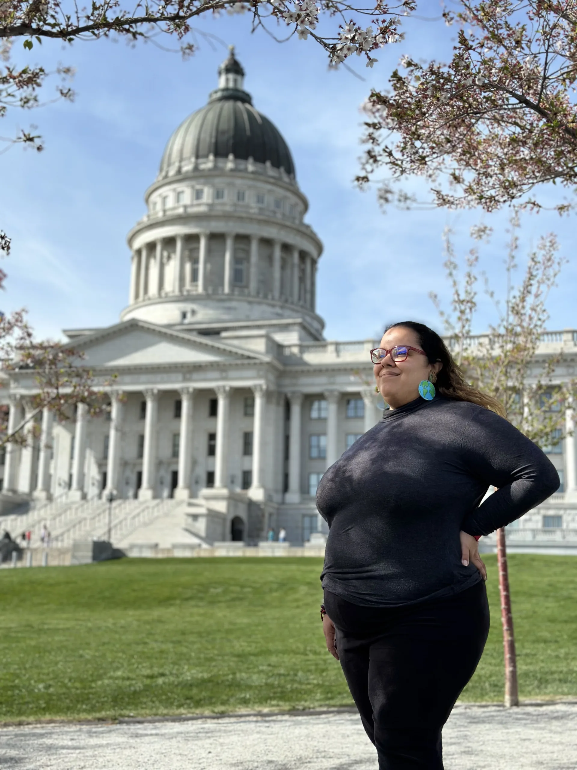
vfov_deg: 39.7
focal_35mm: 48
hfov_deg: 30.3
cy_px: 385
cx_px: 288
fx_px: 1067
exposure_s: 1/4785
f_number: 1.78
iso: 100
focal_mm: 6.86
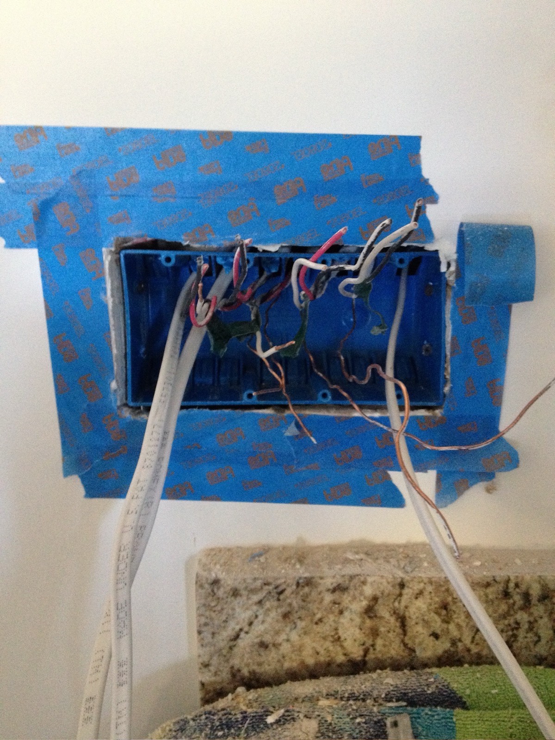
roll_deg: -0.1
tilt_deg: -15.6
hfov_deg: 40.7
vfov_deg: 52.6
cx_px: 278
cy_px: 370
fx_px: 748
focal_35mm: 35
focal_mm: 4.28
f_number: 2.4
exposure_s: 1/20
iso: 400
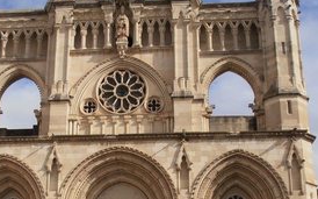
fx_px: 589
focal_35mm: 68
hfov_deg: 30.2
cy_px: 172
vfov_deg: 18.9
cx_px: 136
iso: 80
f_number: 9.9
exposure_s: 1/200
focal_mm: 6.61
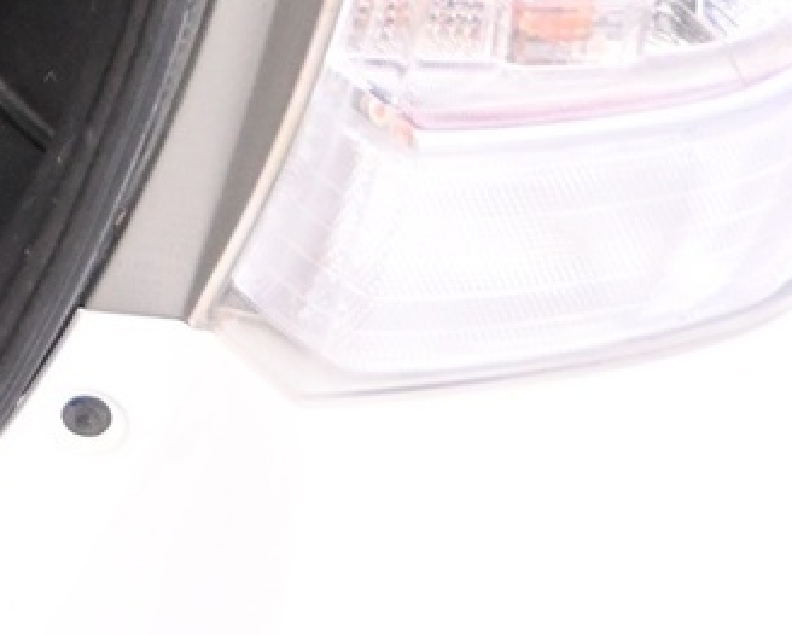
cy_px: -642
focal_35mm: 139
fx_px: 3261
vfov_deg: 10.2
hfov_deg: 11.7
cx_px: -1004
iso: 3200
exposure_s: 1/60
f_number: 3.8
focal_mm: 20
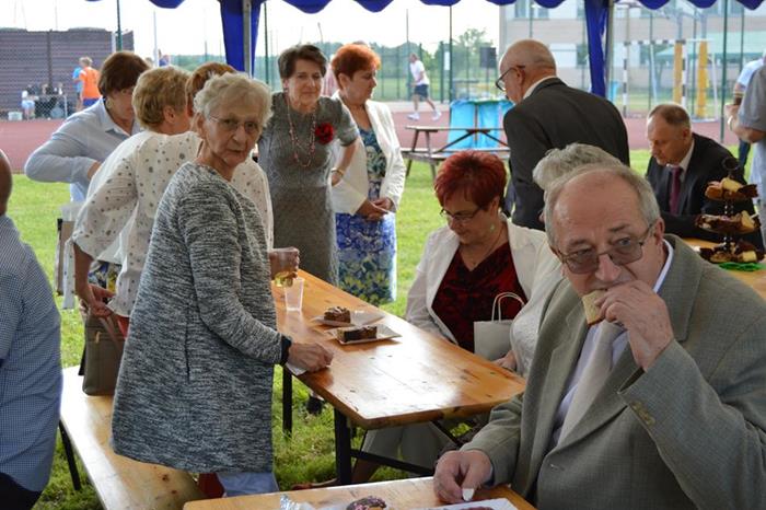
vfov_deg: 25.7
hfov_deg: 37.9
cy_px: 255
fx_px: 1117
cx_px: 383
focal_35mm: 52
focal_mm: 35
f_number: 5.6
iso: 250
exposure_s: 1/125
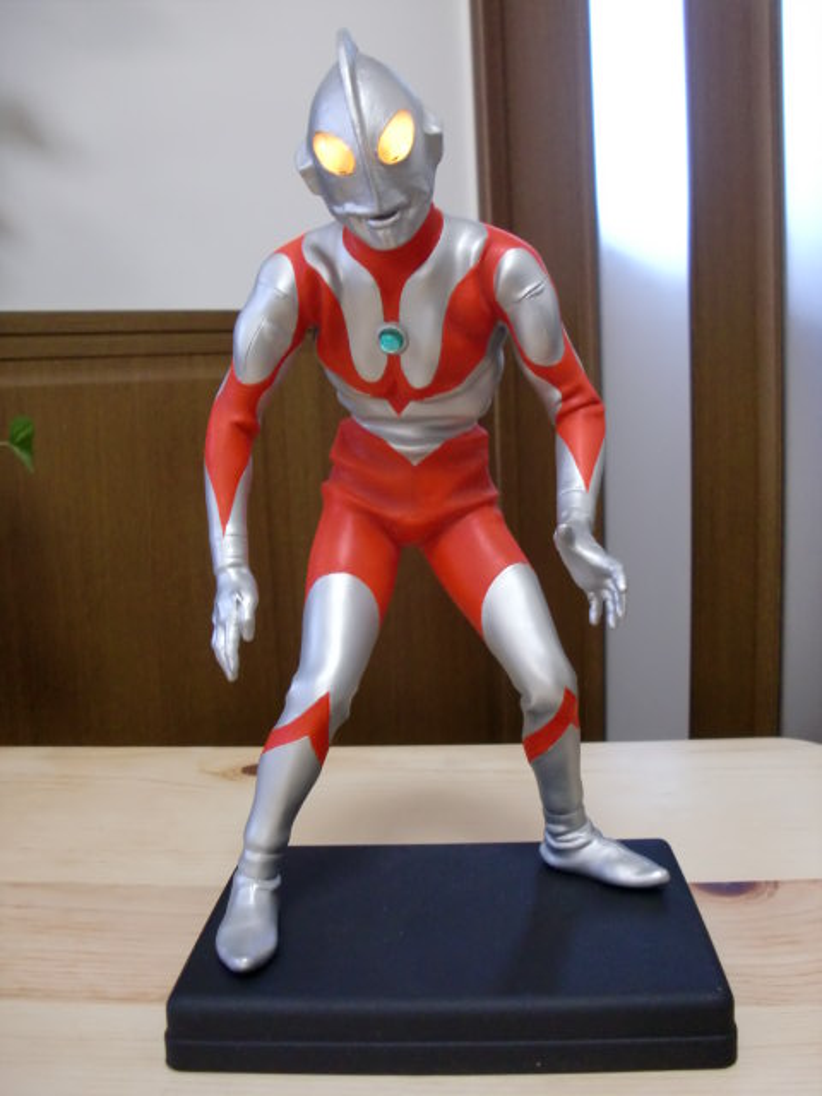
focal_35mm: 36
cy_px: 548
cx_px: 411
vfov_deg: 51.4
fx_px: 1140
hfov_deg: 39.7
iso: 400
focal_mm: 6.3
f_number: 2.8
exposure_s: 1/40
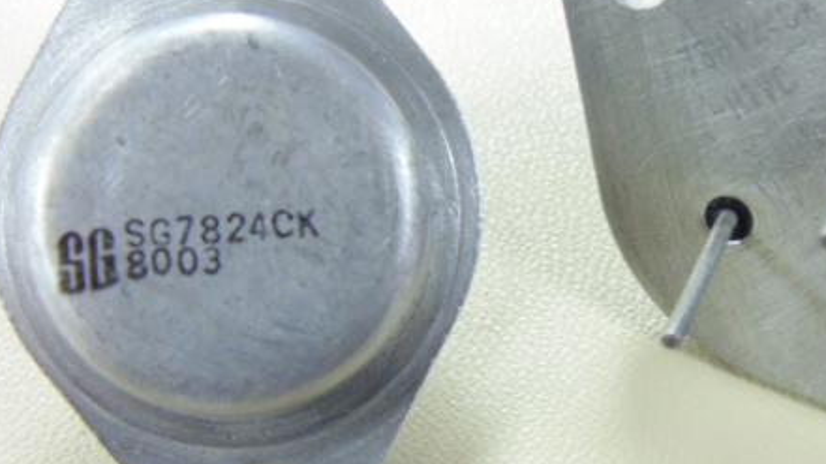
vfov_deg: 14.4
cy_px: 244
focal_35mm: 84
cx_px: 548
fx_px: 1839
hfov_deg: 25.2
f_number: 3.9
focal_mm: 9.5
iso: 400
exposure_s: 1/20
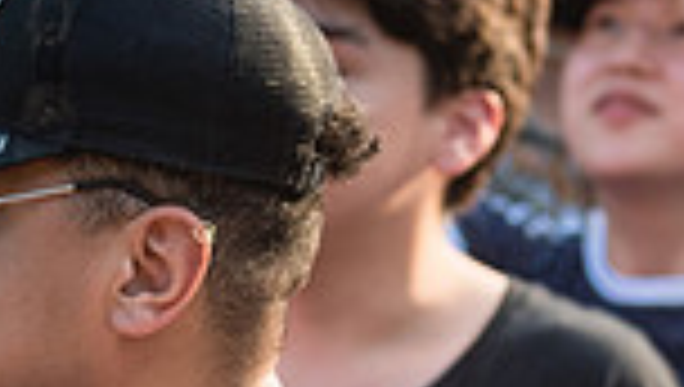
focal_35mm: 419
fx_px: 7610
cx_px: 918
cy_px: 700
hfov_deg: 5.1
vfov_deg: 2.9
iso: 1000
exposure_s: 1/400
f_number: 4.5
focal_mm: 105
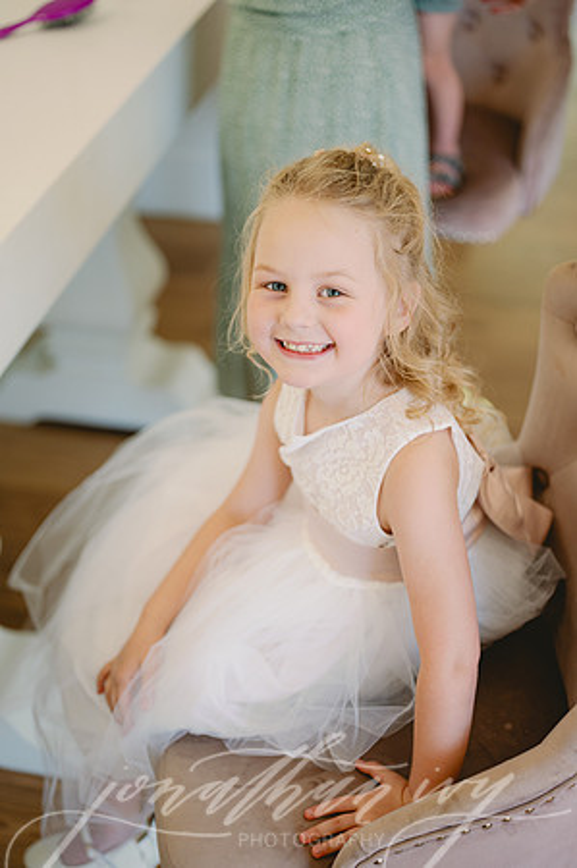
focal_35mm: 50
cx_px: 288
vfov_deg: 39.6
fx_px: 1205
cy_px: 434
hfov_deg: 26.9
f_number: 2
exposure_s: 1/320
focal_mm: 50
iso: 320
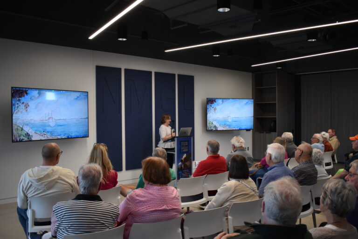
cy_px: 120
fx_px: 328
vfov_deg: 40.0
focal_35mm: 33
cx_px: 179
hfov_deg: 57.2
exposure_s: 1/125
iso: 1000
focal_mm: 22
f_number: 3.8
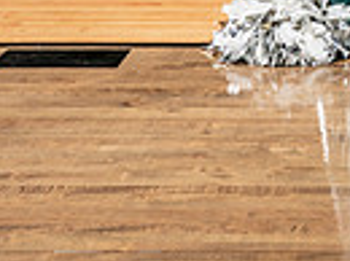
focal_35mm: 150
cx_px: 372
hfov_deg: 13.0
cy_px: -291
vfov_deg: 9.2
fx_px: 1514
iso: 200
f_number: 5.6
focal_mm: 45
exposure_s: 1/250
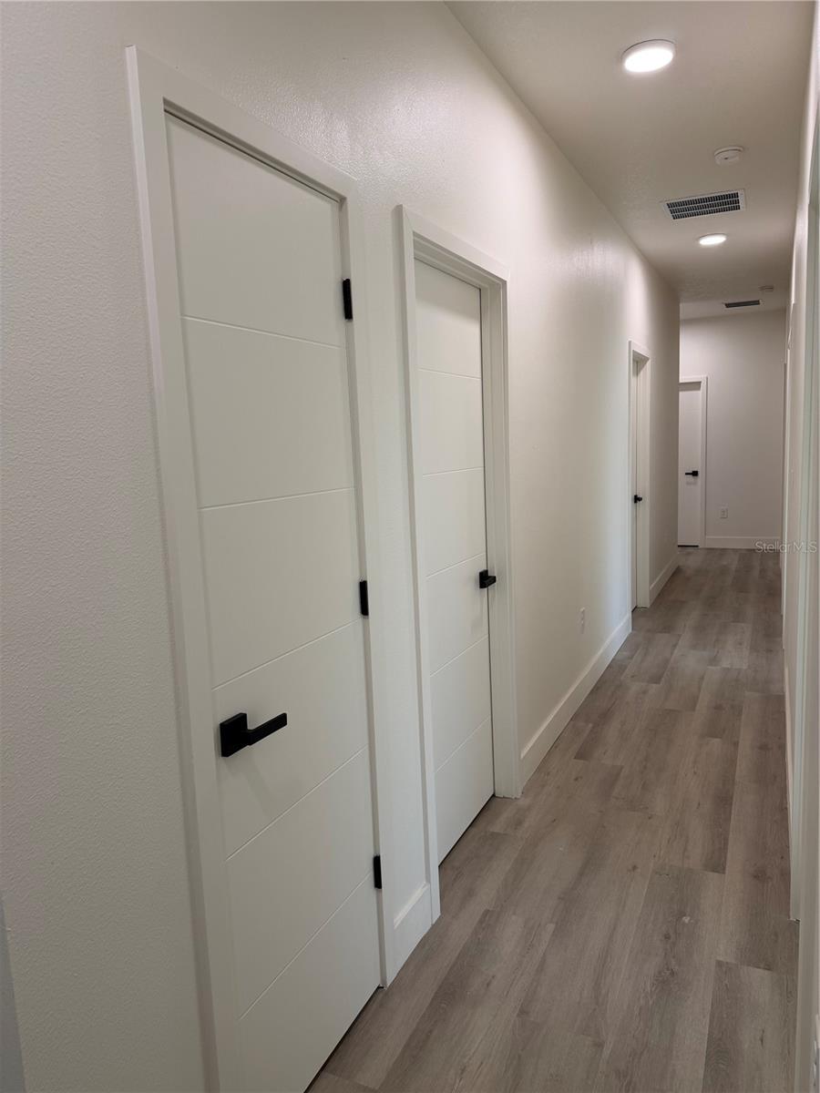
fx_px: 758
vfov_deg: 71.6
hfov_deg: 56.8
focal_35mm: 24
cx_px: 410
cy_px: 546
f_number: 1.78
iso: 100
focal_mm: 6.76
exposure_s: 1/121
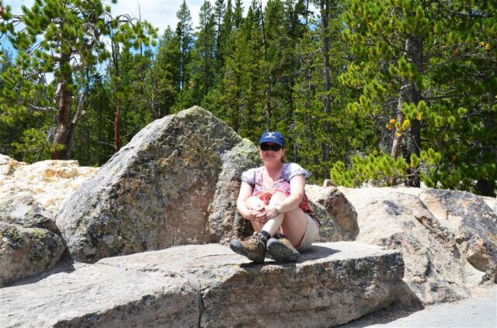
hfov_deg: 48.0
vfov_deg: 32.8
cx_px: 248
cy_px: 164
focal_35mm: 40
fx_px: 558
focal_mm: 27
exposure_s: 1/125
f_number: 11
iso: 100
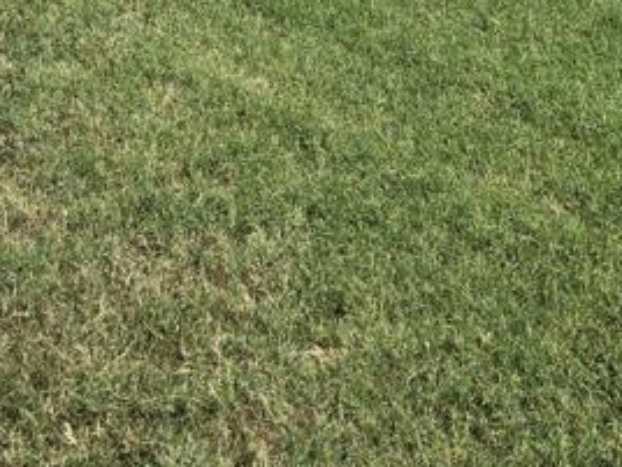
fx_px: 1581
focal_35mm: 88
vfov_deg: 14.7
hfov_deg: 22.2
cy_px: -369
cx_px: 397
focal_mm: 5.4
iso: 80
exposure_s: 1/6217
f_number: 1.8
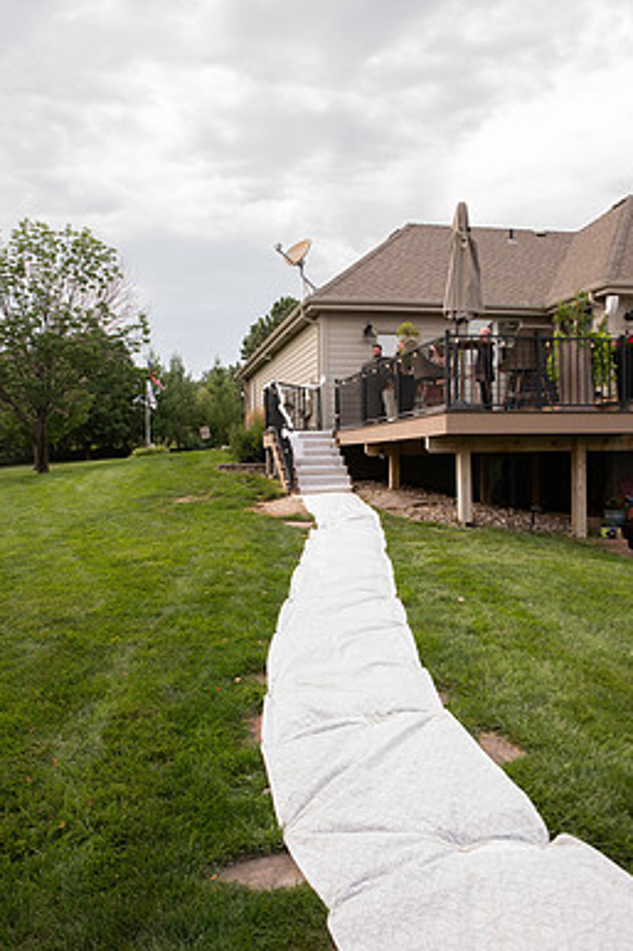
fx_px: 739
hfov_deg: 46.3
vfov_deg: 65.5
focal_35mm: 28
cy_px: 461
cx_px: 298
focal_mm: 24
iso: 360
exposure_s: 1/400
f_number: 4
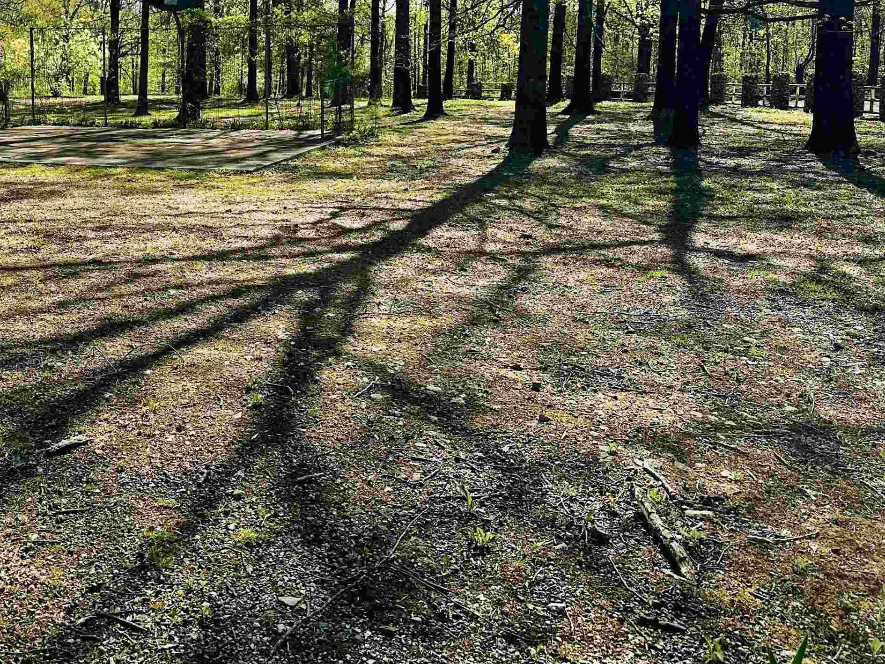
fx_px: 997
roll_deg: +0.4
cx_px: 186
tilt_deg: -6.3
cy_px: 150
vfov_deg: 35.8
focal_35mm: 39
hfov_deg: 45.6
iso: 80
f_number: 1.78
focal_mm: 6.86
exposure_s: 1/2353
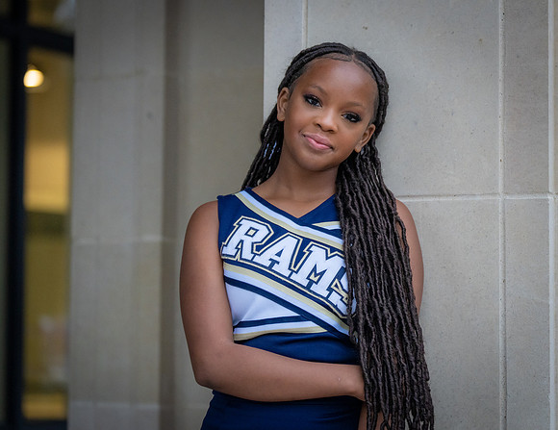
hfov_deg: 16.9
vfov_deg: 13.1
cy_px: 206
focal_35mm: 115
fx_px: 1880
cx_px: 319
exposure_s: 1/250
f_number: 2.8
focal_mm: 97
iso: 2500
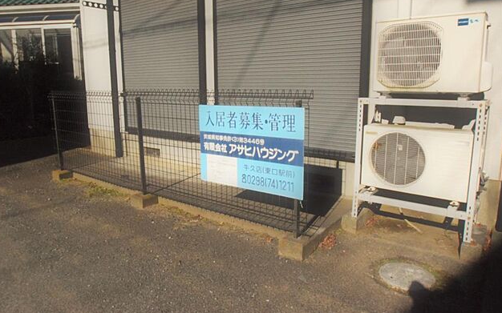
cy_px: 148
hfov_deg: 72.6
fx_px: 342
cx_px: 249
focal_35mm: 25
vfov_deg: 49.2
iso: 9000
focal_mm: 16
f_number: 25
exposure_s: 1/4000
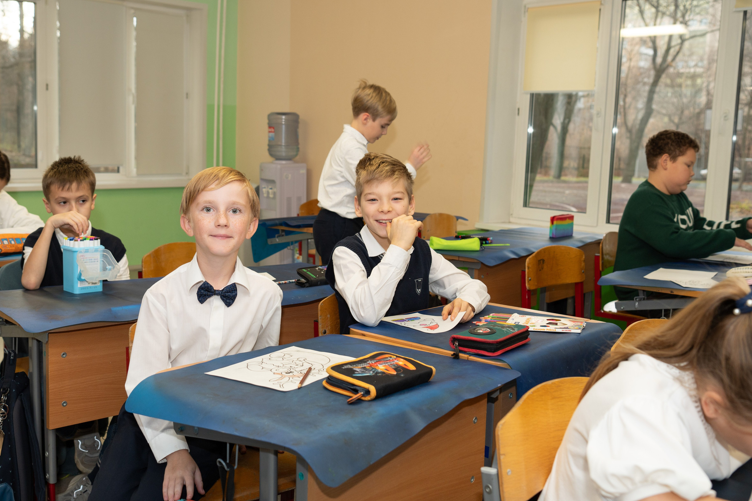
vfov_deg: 35.0
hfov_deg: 50.6
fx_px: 794
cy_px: 222
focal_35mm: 38
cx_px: 344
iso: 500
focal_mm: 34
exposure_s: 1/100
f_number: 4.5
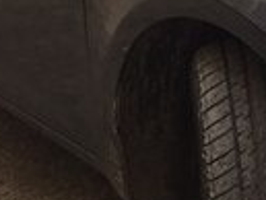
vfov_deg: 9.9
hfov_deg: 12.7
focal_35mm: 148
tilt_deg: -13.7
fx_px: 1138
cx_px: 386
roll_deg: -1.4
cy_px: -53
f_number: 2.2
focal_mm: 4.15
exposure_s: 1/100
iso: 50
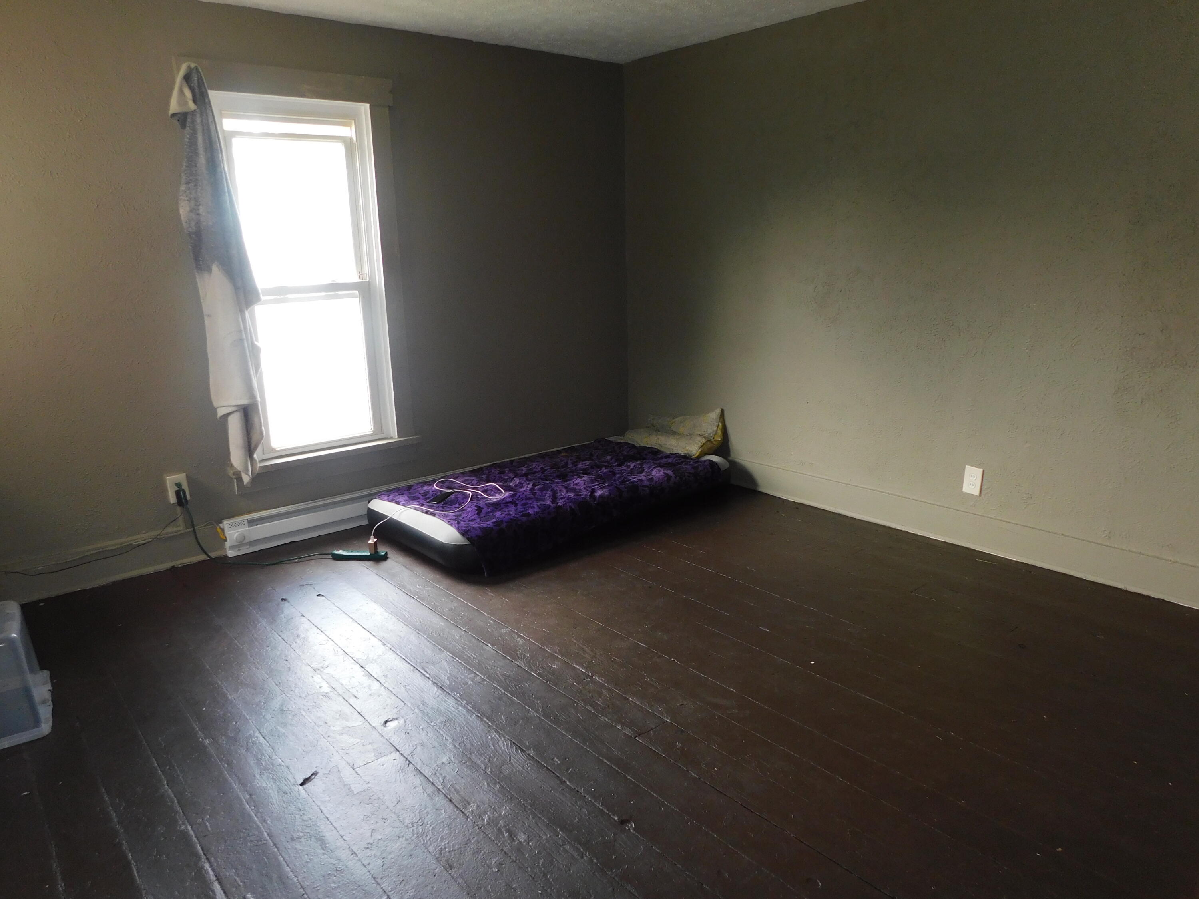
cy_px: 450
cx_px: 600
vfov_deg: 56.8
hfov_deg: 71.6
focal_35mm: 24
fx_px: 831
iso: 200
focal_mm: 4.1
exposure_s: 1/30
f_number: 3
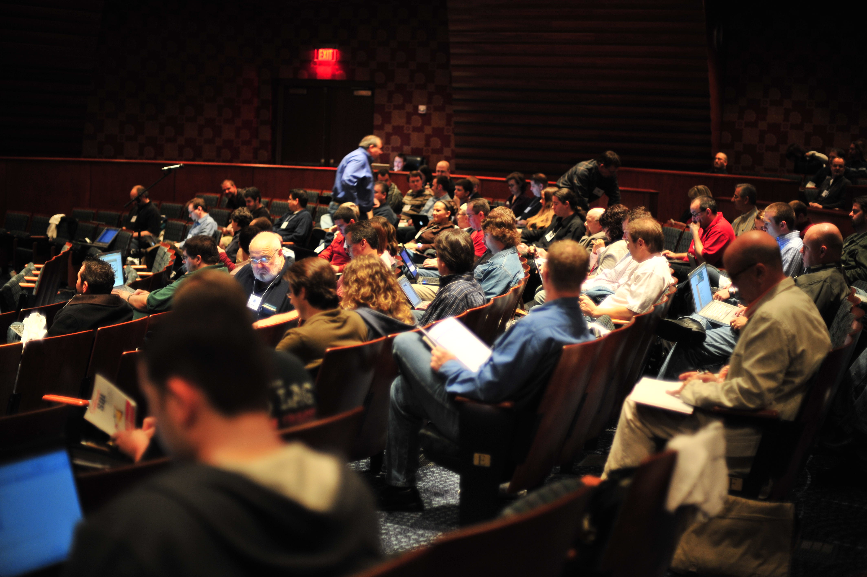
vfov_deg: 27.0
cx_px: 434
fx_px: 1203
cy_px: 288
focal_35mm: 50
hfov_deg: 39.6
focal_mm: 50
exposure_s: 1/80
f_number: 1.4
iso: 720
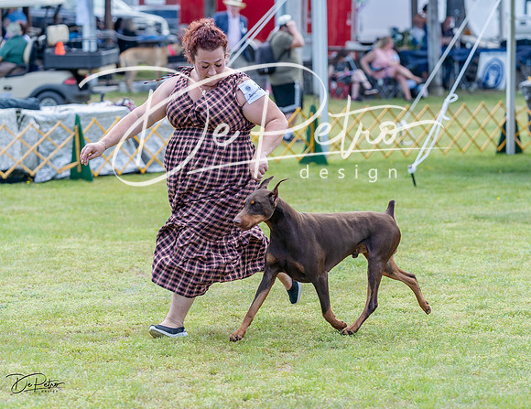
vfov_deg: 10.2
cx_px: 289
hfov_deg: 13.2
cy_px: 172
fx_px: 2292
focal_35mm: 148
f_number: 3.2
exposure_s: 1/500
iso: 100
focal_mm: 110
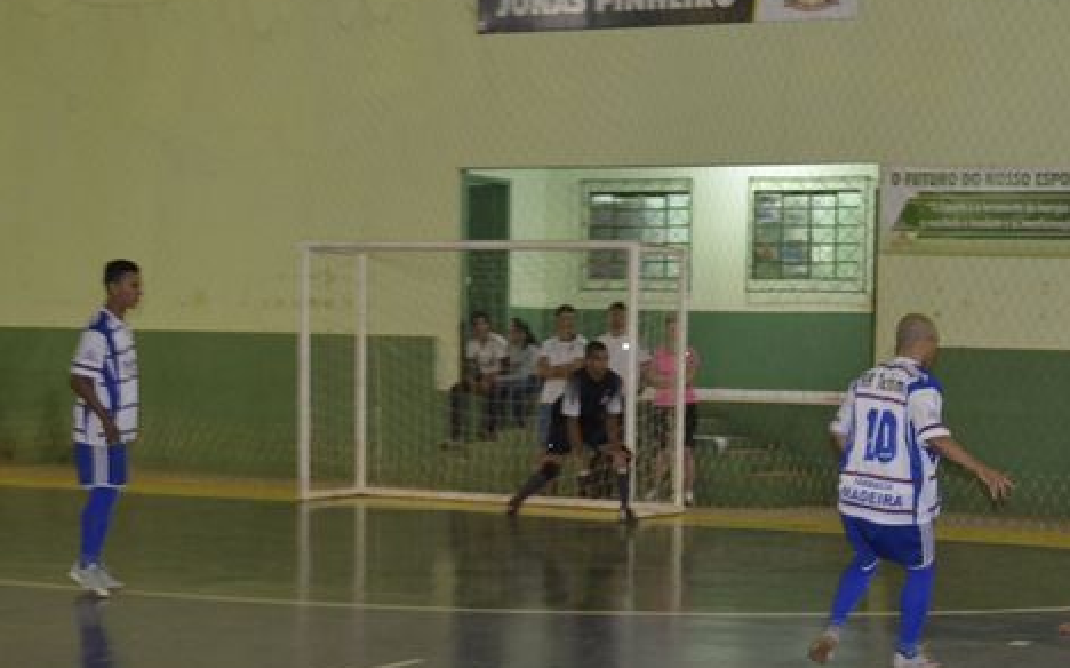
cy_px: 534
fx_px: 2128
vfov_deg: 17.7
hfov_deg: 28.0
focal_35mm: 73
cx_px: 729
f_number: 4.5
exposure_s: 1/60
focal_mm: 28
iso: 2500
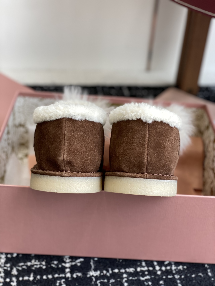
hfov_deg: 28.0
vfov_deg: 36.8
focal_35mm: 52
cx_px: 108
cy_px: 143
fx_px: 431
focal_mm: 6
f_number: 2
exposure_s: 1/122
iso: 50
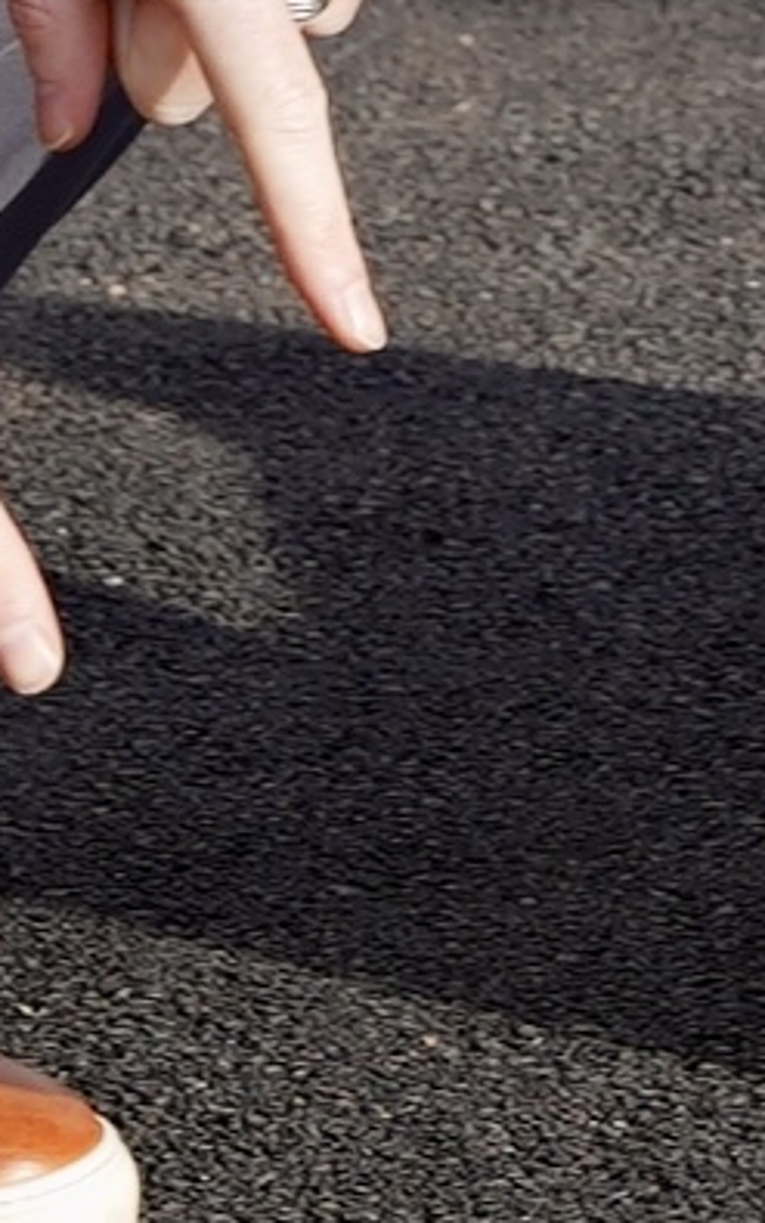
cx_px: 997
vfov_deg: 6.5
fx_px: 10538
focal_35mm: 316
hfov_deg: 4.1
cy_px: -985
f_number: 5
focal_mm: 31.1
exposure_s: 1/250
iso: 80
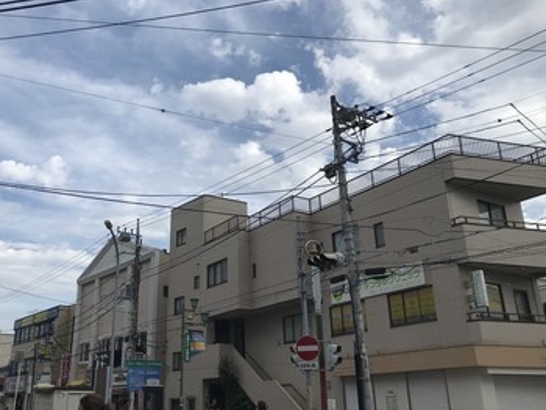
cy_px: 179
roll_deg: +0.2
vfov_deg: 39.6
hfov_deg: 51.1
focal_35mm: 36
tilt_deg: +22.2
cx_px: 231
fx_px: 568
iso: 20
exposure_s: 1/3096
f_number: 1.8
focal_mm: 3.99
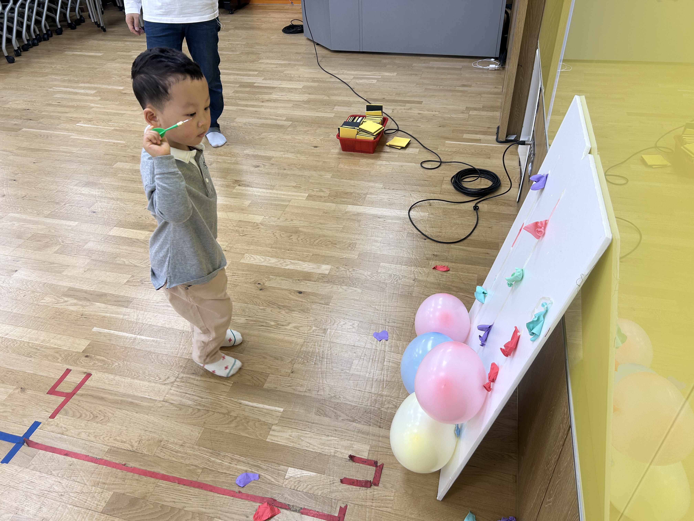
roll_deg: +3.1
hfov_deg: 67.3
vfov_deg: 53.1
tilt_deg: -36.7
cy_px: 260
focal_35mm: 26
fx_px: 521
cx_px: 347
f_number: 1.5
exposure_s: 1/120
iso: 50
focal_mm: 5.7
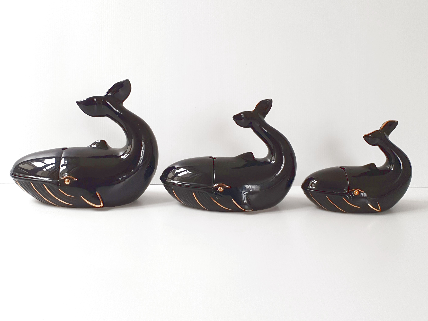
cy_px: 160
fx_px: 321
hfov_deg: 67.3
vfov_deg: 53.1
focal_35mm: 26
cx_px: 214
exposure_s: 1/50
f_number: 2.4
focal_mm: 4.3
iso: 50
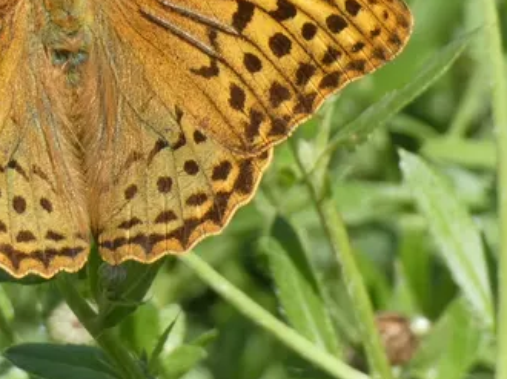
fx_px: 3922
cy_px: 77
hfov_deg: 7.4
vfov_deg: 5.5
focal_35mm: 268
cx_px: 103
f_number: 5.3
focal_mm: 24.7
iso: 80
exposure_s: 1/250
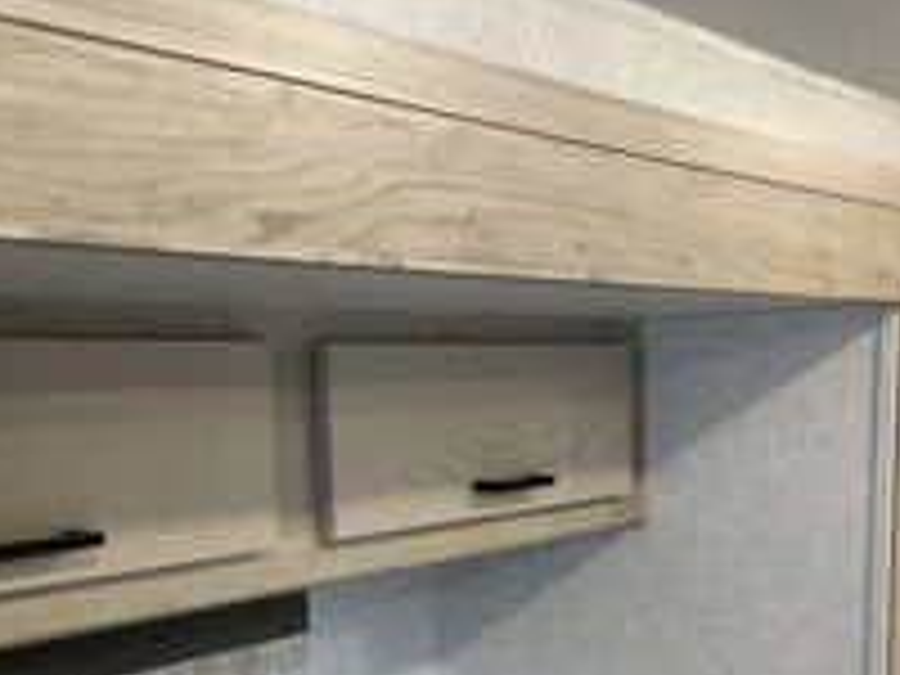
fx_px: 1508
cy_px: 594
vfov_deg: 24.6
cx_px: 446
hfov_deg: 33.2
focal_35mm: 58
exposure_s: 1/60
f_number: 1.8
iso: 160
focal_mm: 3
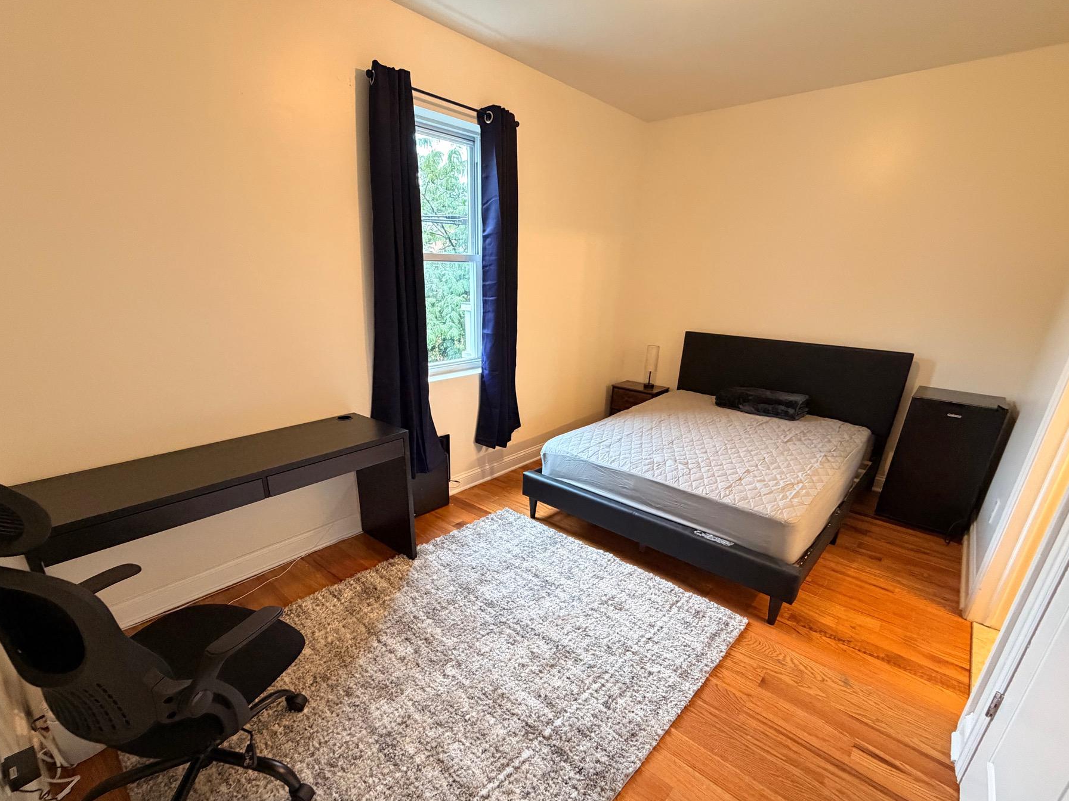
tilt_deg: -20.4
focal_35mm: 16
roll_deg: -1.0
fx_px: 494
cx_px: 520
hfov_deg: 94.5
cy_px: 452
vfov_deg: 77.7
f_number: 2.2
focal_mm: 2.22
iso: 500
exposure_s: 1/60
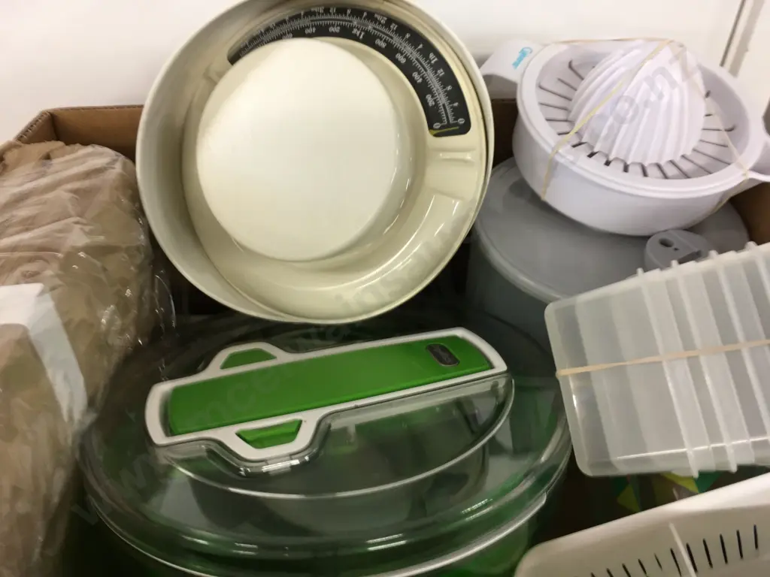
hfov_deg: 61.7
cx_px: 385
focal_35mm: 29
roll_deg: -0.6
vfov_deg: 48.2
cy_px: 288
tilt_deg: -43.8
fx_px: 645
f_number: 2.2
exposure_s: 1/17
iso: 50
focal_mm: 4.15
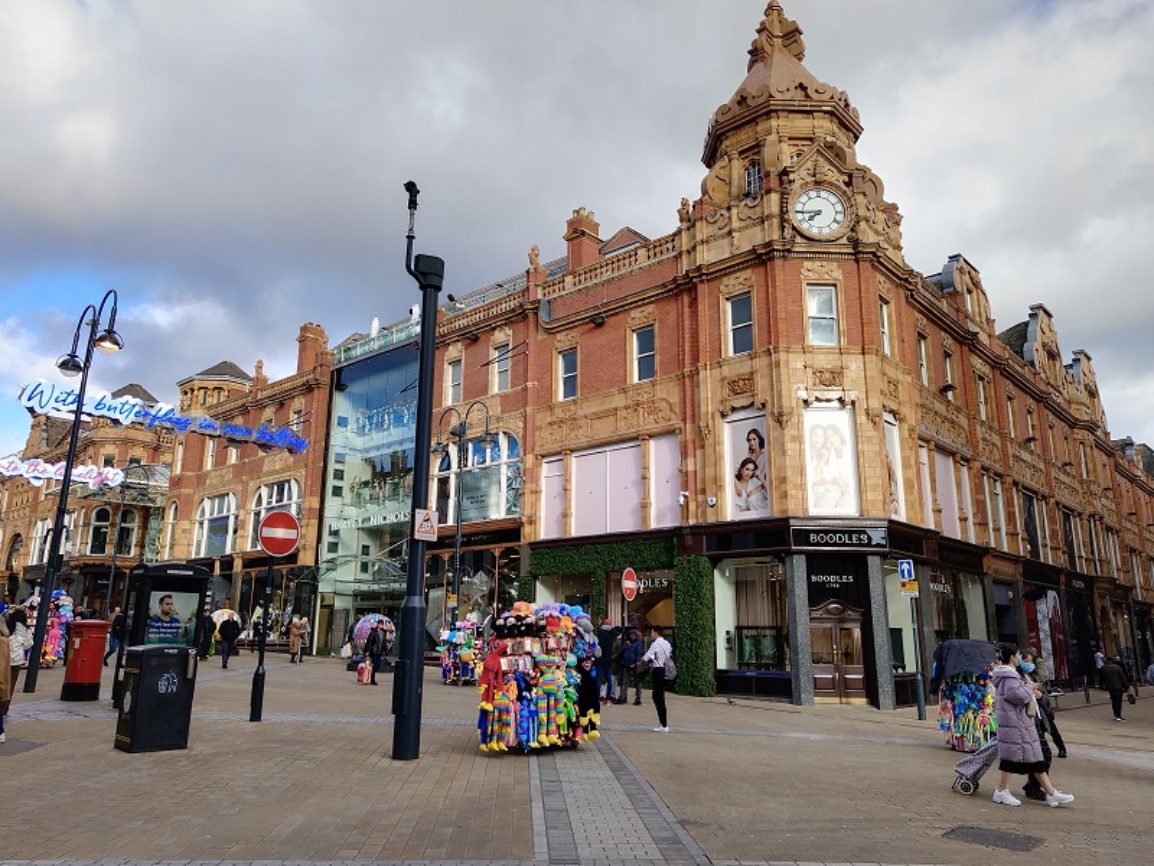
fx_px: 867
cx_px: 577
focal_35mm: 26
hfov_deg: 67.3
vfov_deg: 53.1
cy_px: 433
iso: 100
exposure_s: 1/234
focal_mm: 6.24
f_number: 1.9
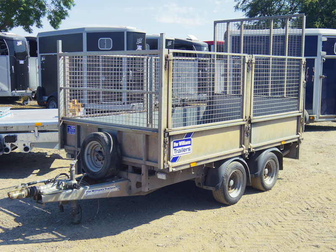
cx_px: 168
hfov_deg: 40.4
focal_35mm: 47
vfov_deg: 30.9
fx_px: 456
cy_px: 126
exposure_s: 1/400
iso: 200
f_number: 3.2
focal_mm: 8.5
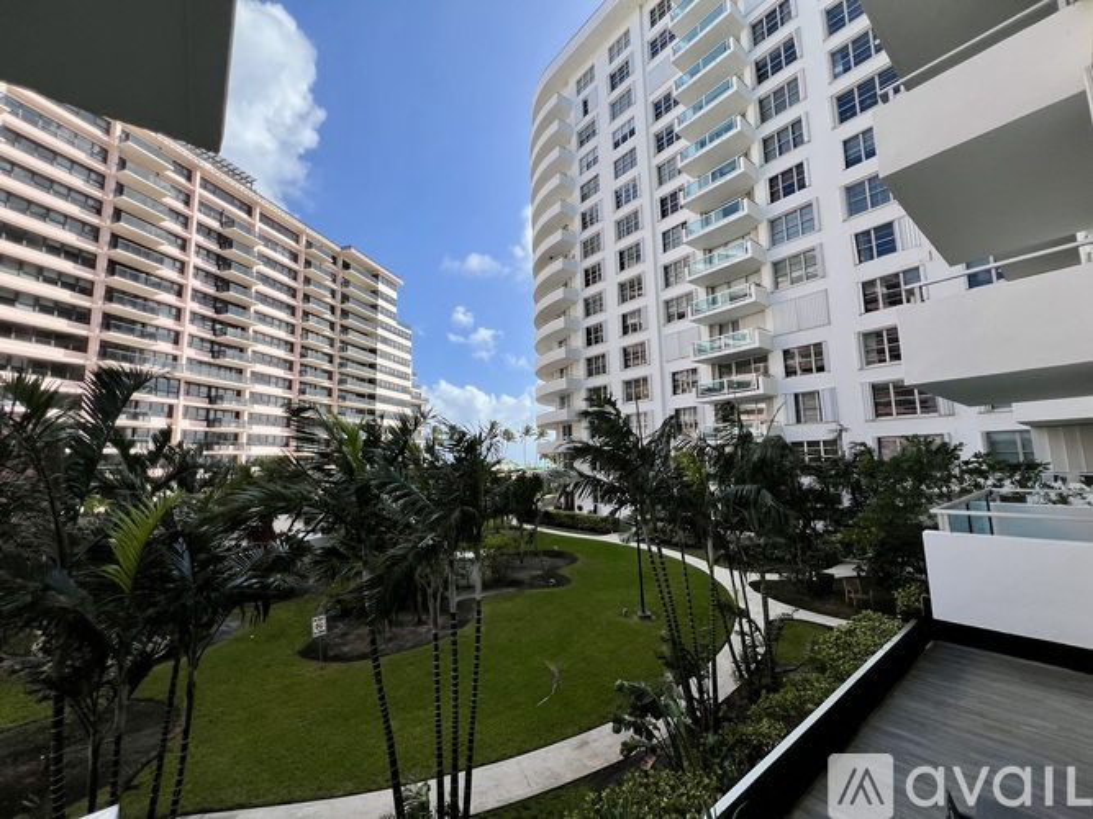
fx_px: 410
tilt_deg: +7.7
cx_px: 546
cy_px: 410
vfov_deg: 89.9
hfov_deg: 106.2
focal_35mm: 13
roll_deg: +2.0
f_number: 1.8
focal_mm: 1.57
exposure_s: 1/1155
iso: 32
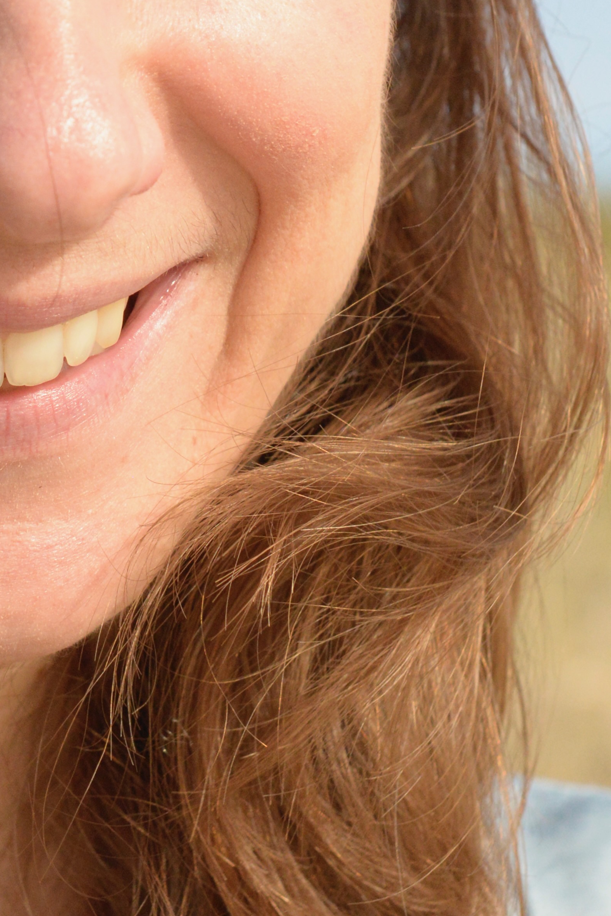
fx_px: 5545
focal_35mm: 218
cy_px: 205
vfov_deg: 9.4
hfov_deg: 6.3
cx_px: -91
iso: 2000
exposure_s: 1/5000
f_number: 8
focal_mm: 70
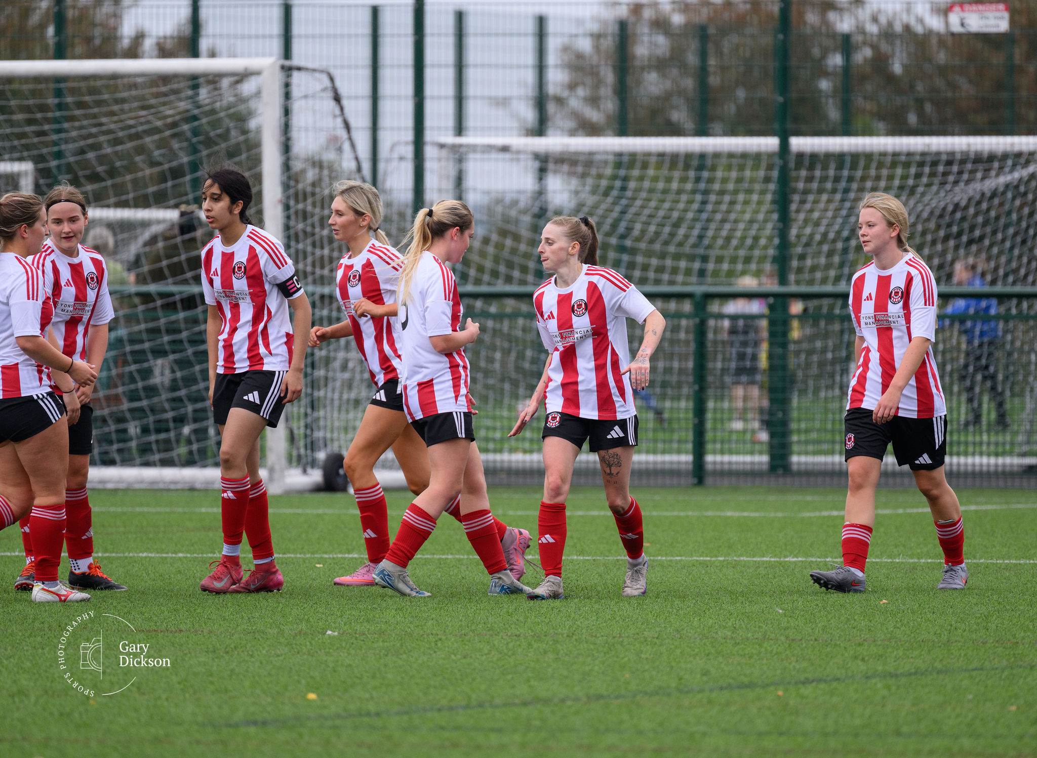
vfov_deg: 3.2
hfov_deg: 4.4
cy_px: 366
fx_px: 13480
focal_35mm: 454
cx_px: 596
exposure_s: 1/1250
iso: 1000
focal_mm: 400
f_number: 5.6
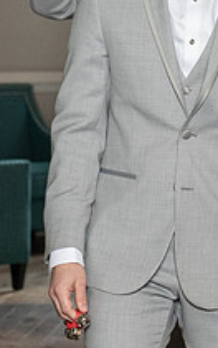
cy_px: 91
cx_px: 349
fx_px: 2356
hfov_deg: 5.2
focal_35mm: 248
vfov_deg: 8.4
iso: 2000
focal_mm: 64
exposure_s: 1/200
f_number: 4
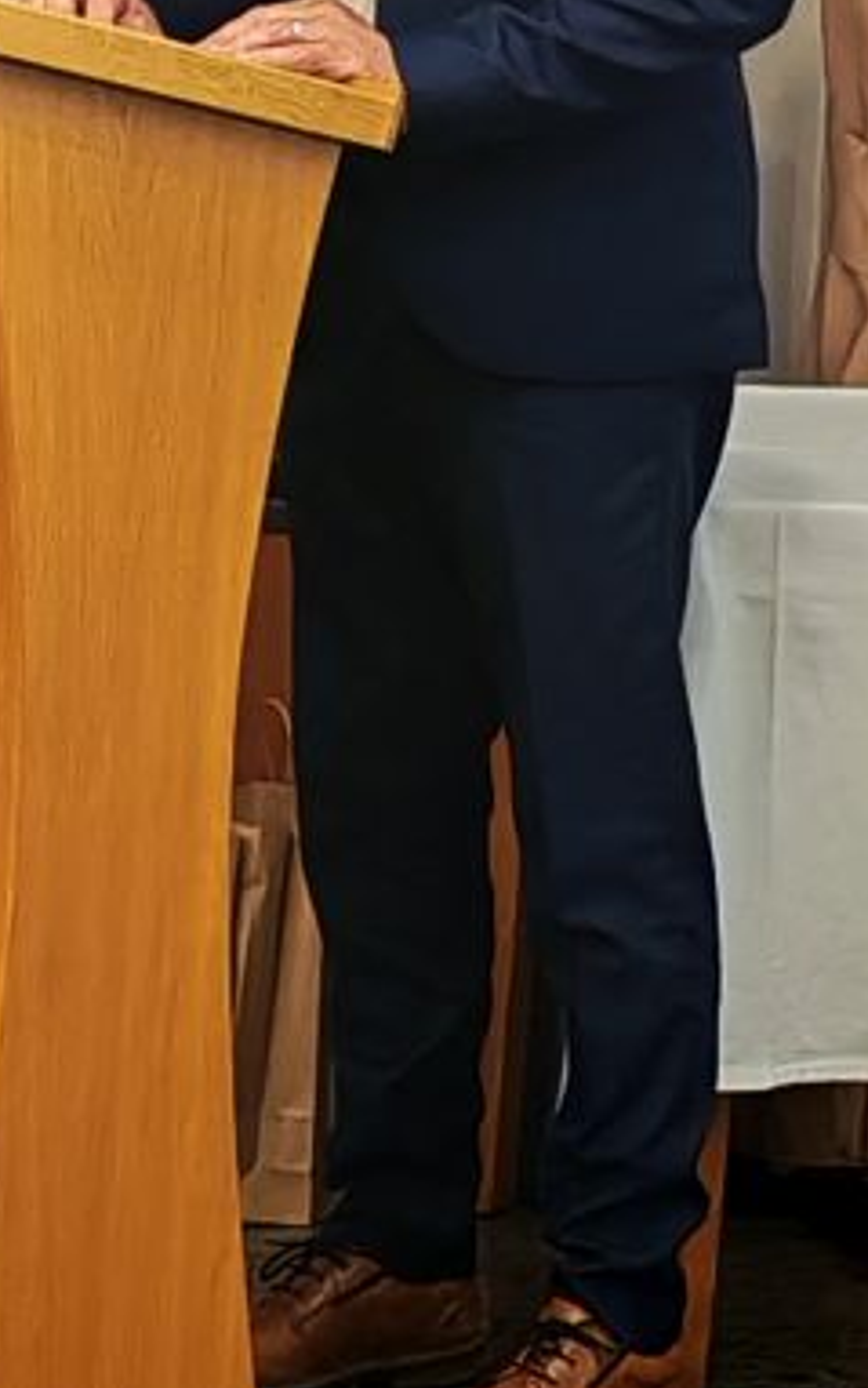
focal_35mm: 197
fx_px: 7451
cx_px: -200
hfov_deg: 6.6
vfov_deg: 10.6
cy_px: 105
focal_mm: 6.12
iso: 800
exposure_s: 1/100
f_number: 1.9
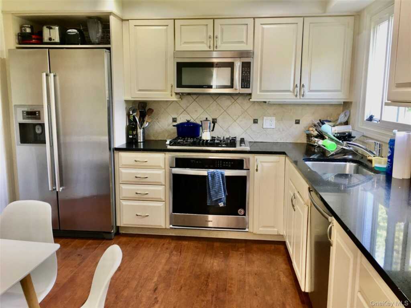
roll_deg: -0.8
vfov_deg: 48.2
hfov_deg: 61.7
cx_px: 206
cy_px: 154
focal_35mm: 29
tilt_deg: -7.0
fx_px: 344
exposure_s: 1/15
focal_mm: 4.15
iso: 50
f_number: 2.2
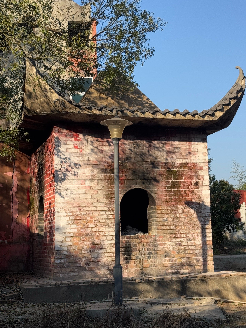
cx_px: 136
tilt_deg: +9.8
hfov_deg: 26.5
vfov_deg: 34.9
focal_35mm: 55
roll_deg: +2.1
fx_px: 521
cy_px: 160
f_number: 1.78
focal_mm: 6.76
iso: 64
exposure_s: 1/2959
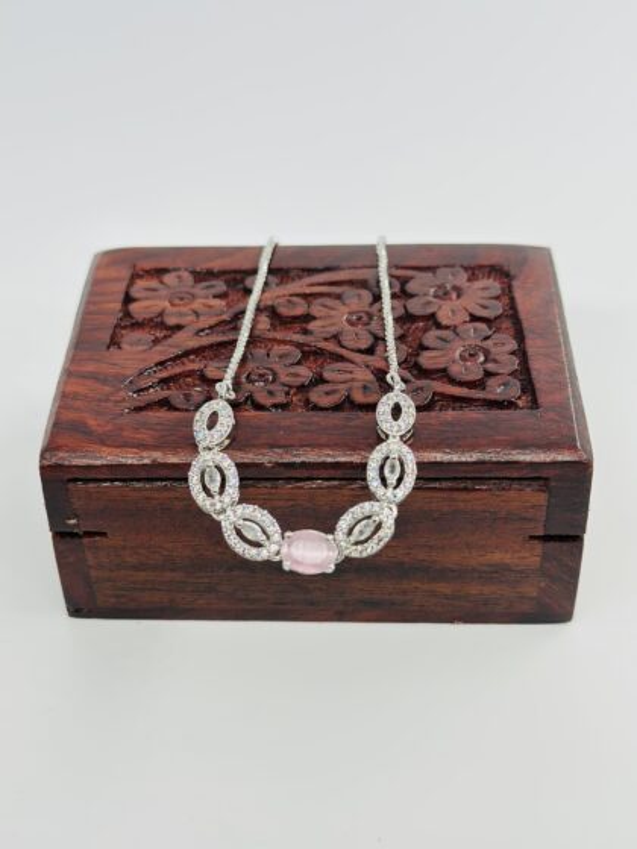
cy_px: 424
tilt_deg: -39.9
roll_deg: -0.1
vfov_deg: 39.7
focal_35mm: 48
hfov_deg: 30.3
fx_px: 1178
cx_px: 318
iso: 80
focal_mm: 6.86
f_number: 1.78
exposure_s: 1/785
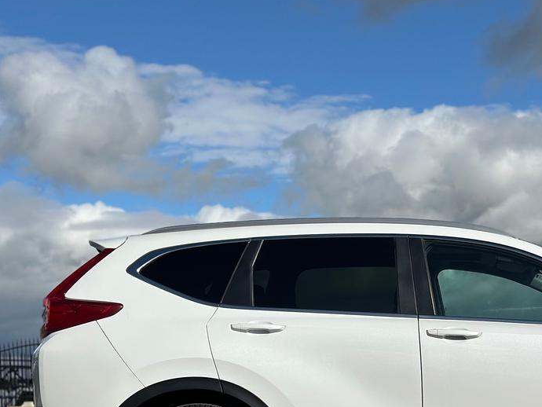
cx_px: 452
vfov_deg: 16.4
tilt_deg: +1.9
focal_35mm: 89
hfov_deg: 21.7
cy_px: 346
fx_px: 1394
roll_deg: +1.6
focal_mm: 6.86
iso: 100
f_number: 1.78
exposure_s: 1/15873
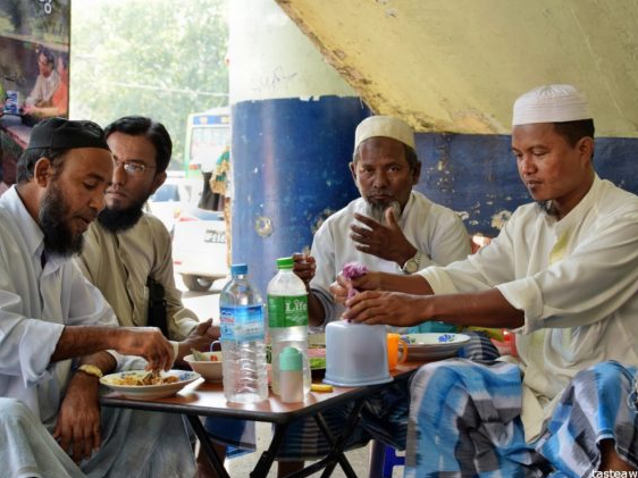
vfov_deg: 25.4
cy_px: 241
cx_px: 308
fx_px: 1060
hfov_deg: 33.5
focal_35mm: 58
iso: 450
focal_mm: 35
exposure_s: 1/125
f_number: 5.6
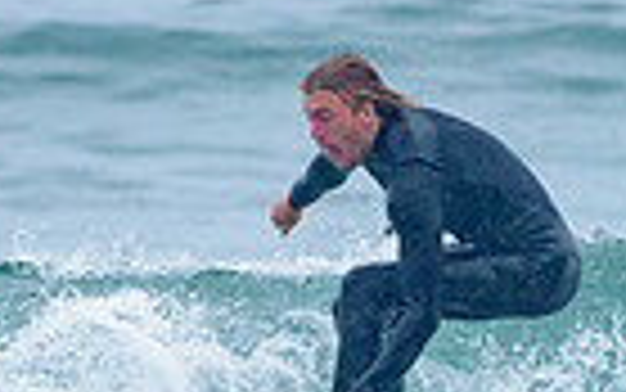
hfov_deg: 0.8
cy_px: 530
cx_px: 245
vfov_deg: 0.5
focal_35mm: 2606
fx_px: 44478
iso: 1800
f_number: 5.6
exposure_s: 1/1250
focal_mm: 500
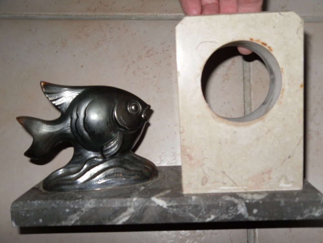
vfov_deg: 40.7
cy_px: 122
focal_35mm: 35
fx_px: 327
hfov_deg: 52.6
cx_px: 162
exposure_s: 1/45
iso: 80
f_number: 3.5
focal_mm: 6.3
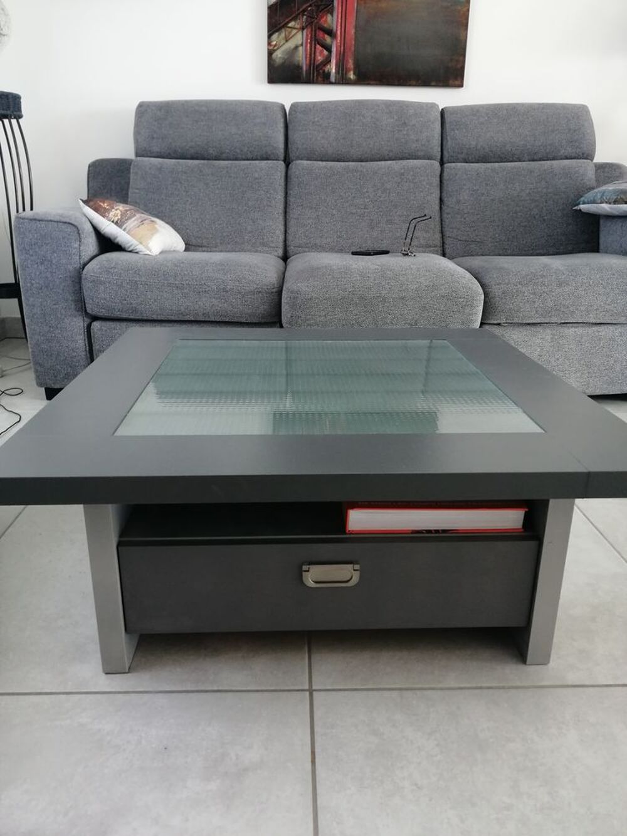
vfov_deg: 65.3
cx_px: 314
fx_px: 652
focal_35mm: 27
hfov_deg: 51.4
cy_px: 418
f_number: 1.8
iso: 160
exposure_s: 1/50
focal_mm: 3.95
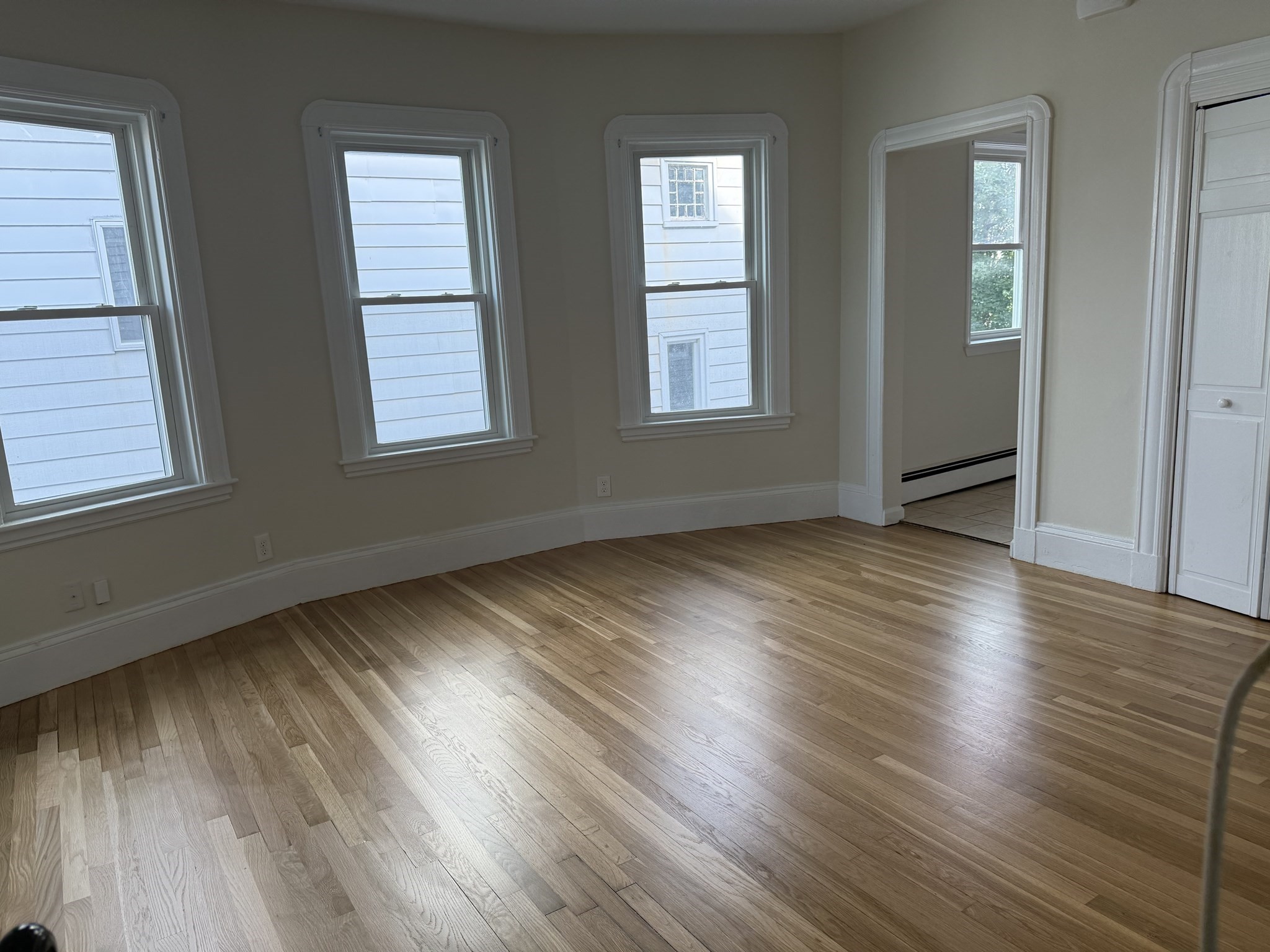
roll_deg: +2.7
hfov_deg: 71.6
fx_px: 881
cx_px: 635
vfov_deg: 56.8
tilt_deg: -11.0
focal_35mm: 24
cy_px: 476
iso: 125
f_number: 1.78
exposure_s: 1/240
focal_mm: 6.76
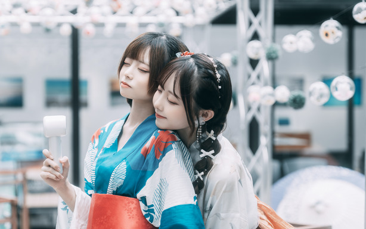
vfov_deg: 16.5
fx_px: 788
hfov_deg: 26.1
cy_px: 125
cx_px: 151
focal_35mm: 79
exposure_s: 1/640
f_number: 2
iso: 160
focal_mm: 61
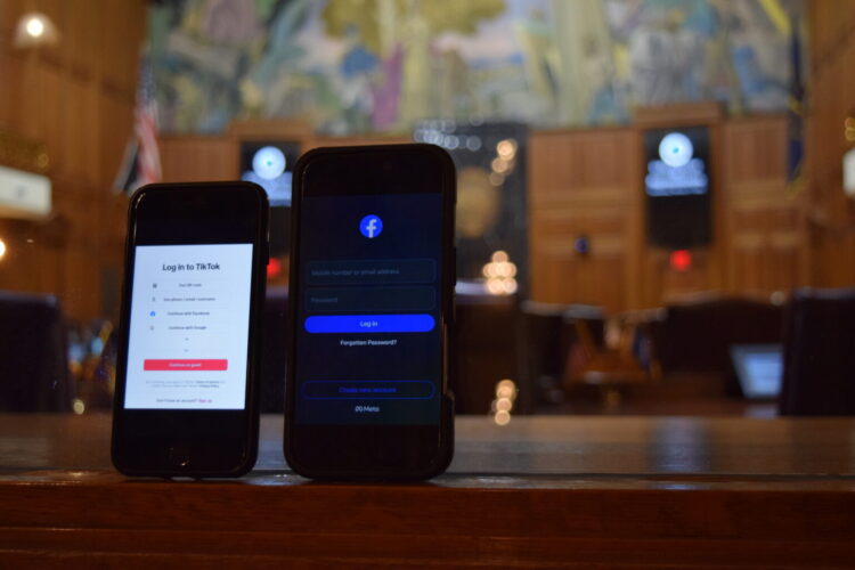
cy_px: 285
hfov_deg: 38.9
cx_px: 428
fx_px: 1211
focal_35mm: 51
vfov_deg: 26.5
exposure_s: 1/60
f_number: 4.5
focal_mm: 34
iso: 1250
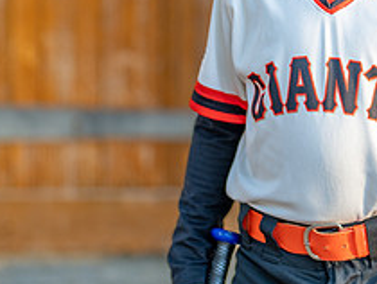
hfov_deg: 13.0
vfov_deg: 9.9
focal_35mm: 150
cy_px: 21
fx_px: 1636
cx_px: 359
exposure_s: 1/640
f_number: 1.2
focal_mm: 50
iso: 100
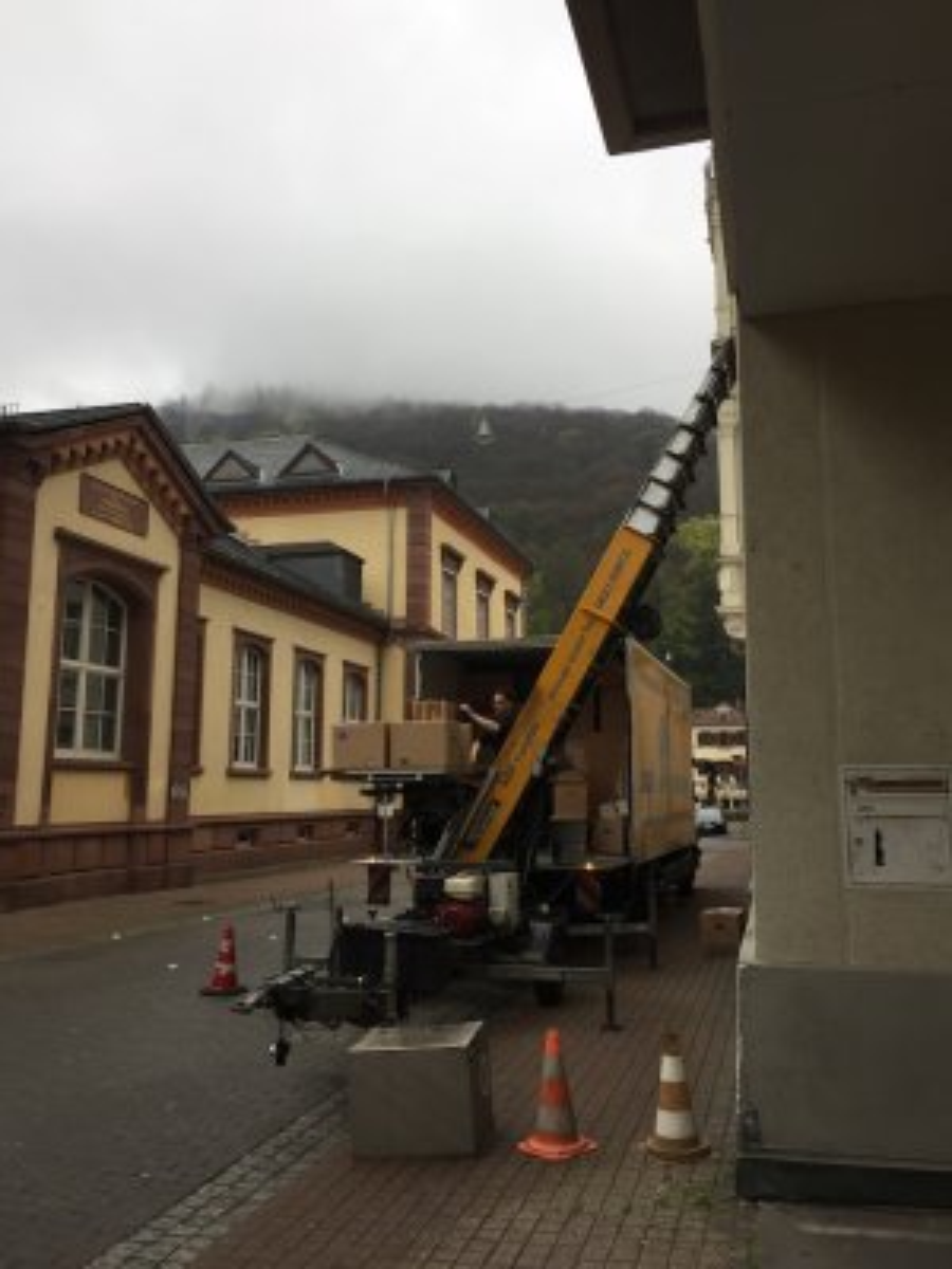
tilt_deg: +8.0
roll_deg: +0.2
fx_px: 1063
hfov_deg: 48.2
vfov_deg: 61.7
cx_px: 476
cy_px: 634
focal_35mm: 29
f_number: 2.2
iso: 32
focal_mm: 4.15
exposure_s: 1/124
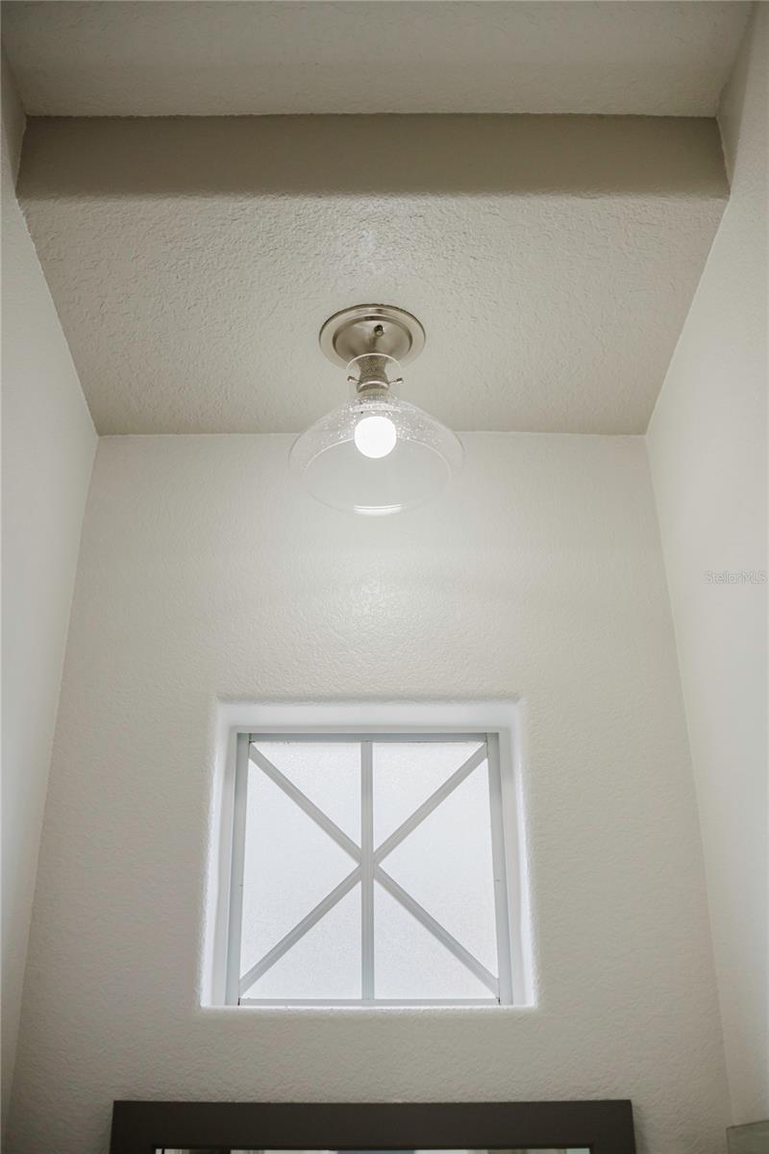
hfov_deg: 38.4
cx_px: 384
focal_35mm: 34
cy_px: 577
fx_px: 1105
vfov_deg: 55.1
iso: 200
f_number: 1.8
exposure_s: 1/800
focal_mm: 23
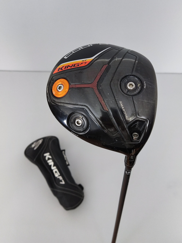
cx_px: 91
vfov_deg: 58.4
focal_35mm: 31
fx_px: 217
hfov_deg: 45.4
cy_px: 122
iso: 957
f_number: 1.79
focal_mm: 4.71
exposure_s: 1/33
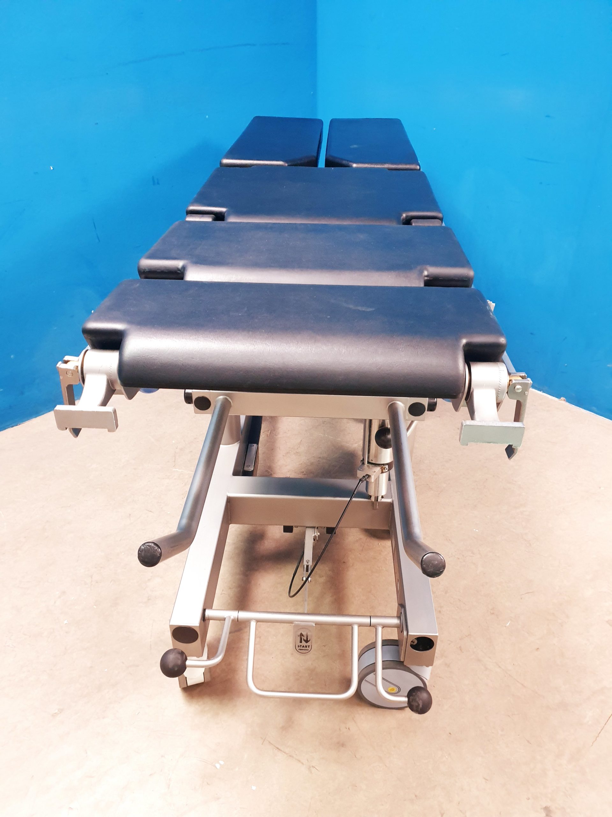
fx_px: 613
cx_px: 306
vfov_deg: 67.3
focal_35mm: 26
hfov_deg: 53.1
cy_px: 408
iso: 320
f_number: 1.5
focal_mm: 4.3
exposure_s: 1/50
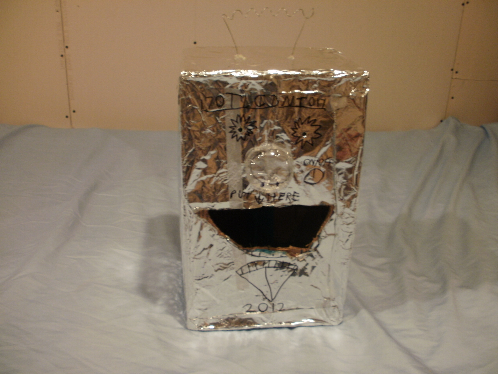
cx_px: 249
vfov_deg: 39.7
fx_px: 518
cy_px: 187
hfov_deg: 51.4
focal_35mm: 36
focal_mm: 6.3
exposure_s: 1/6
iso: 125
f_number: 3.5
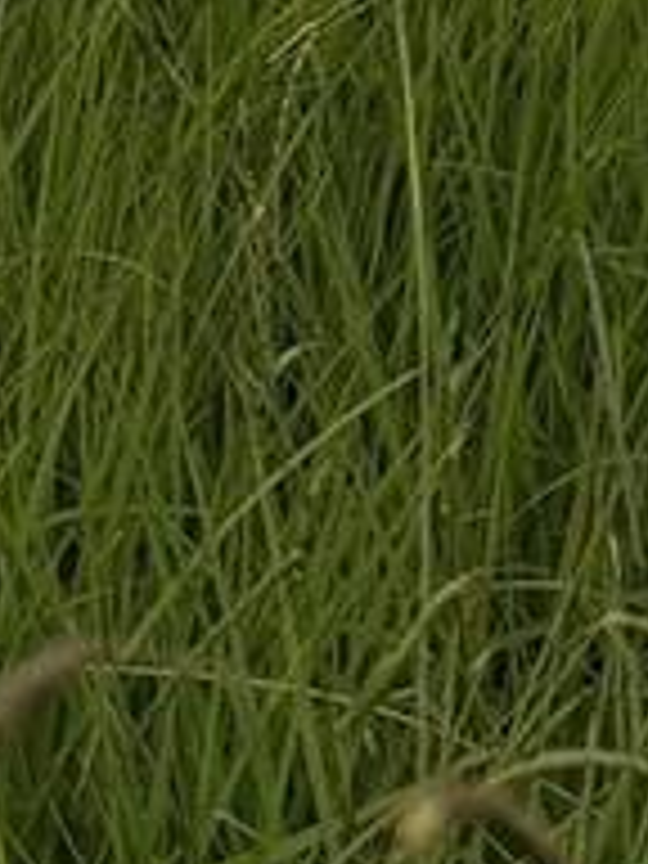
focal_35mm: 192
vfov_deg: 7.7
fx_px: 4792
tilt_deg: -2.3
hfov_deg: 6.6
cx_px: -1719
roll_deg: -2.2
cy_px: -2385
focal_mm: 6.76
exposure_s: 1/8130
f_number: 1.78
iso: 80
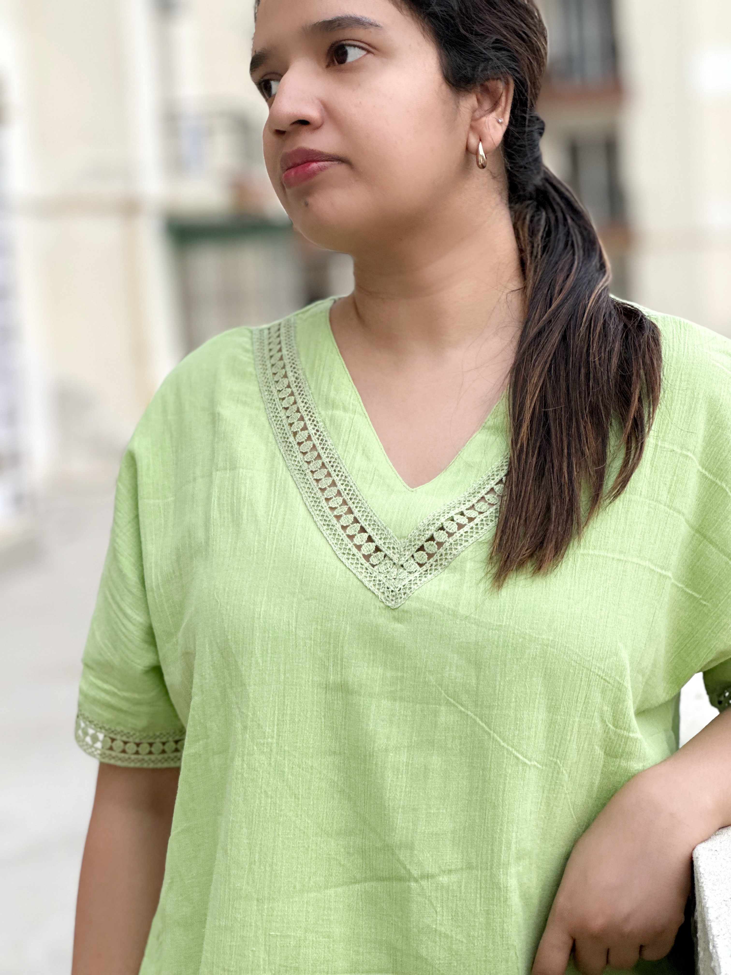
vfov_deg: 25.3
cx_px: 366
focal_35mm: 77
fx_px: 2168
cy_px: 488
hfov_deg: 19.1
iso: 200
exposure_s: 1/121
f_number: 2.8
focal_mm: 9
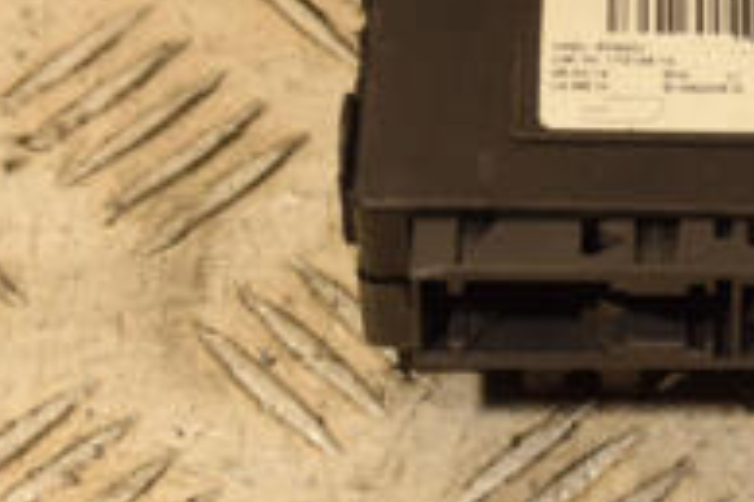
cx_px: 929
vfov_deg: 5.9
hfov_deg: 8.8
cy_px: 62
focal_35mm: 232
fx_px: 4855
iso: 800
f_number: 7.1
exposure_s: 1/200
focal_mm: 50
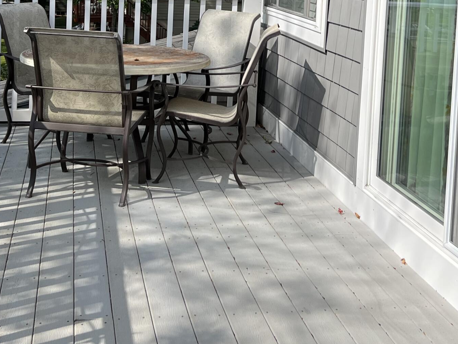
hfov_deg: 33.2
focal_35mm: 58
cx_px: 229
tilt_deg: -4.6
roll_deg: -2.8
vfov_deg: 24.2
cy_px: 11
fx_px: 767
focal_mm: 5.7
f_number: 1.5
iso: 50
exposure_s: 1/4115
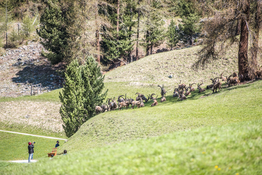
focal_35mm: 200
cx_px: 131
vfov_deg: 6.9
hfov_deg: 10.3
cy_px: 88
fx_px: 1456
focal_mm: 200
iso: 500
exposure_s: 1/2500
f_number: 2.8
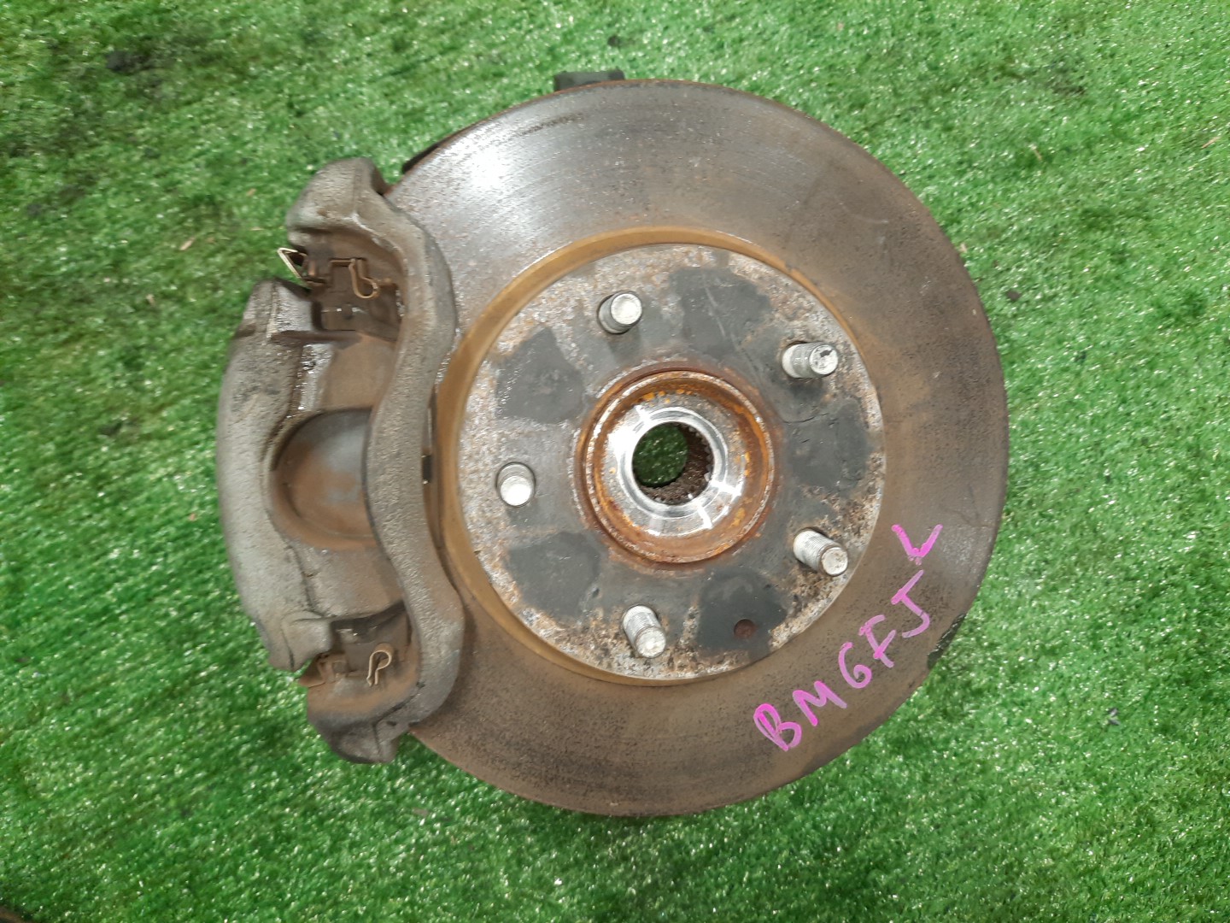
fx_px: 888
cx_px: 615
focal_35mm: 25
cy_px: 462
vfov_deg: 54.9
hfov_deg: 69.4
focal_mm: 4.6
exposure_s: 1/33
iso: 282
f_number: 2
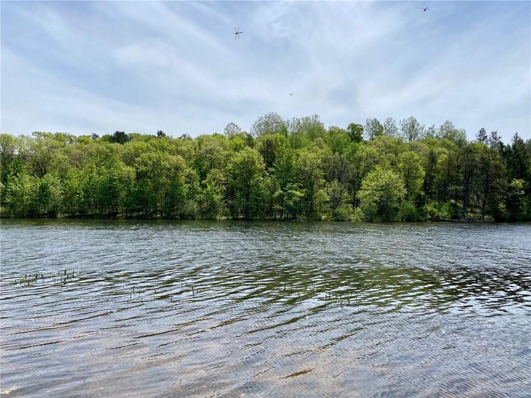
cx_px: 266
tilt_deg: +1.3
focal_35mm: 26
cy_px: 199
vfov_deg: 53.1
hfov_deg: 67.3
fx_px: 399
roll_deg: +0.1
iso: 32
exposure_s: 1/5236
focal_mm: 4.25
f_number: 1.8
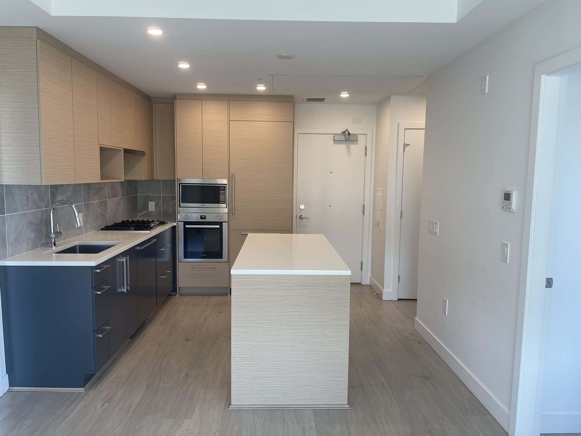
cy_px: 218
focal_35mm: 25
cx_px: 290
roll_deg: -0.6
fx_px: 420
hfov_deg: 69.4
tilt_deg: -7.1
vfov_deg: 54.9
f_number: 1.6
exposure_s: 1/120
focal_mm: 5.1
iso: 64
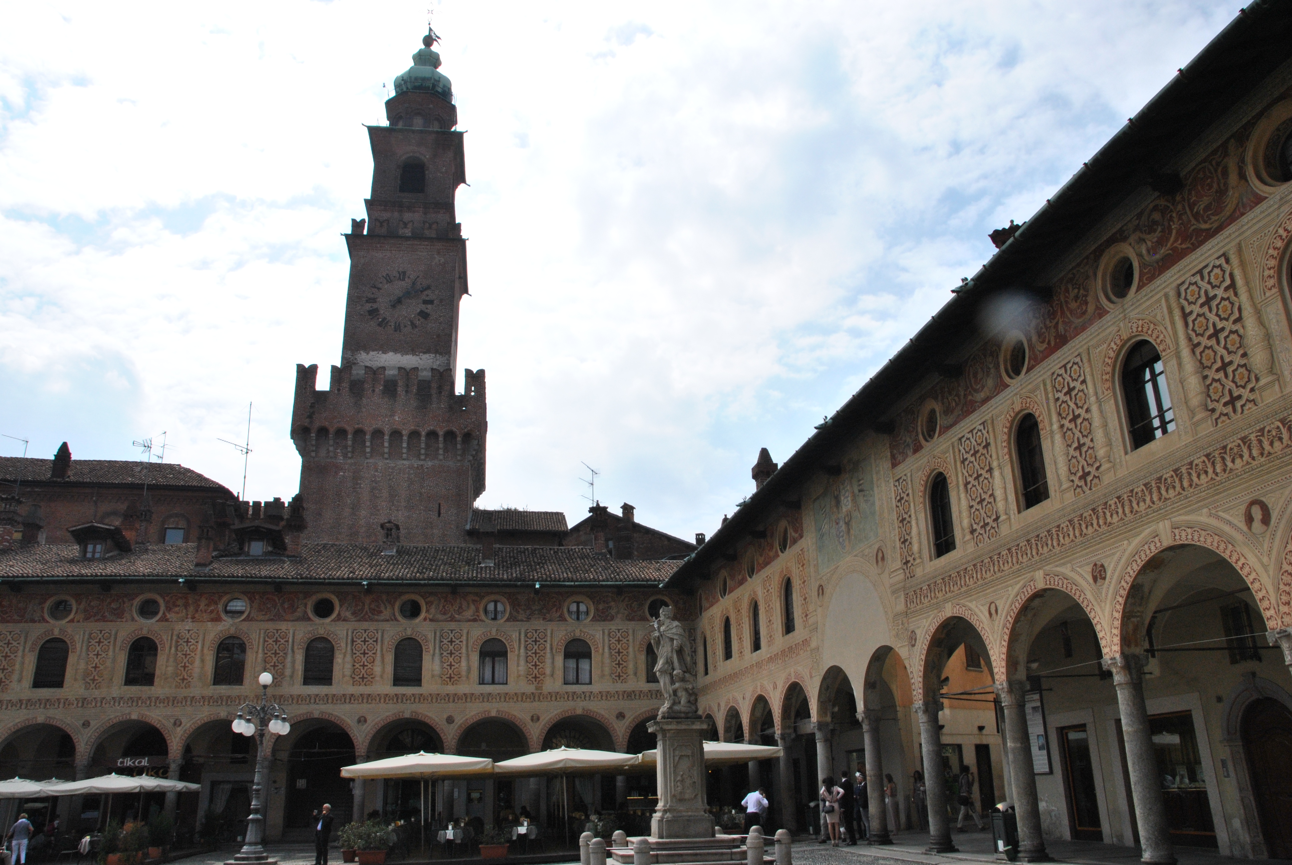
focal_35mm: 27
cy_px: 432
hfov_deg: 67.3
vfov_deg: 48.0
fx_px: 970
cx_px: 646
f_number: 16
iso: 400
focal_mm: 18
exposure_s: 1/500
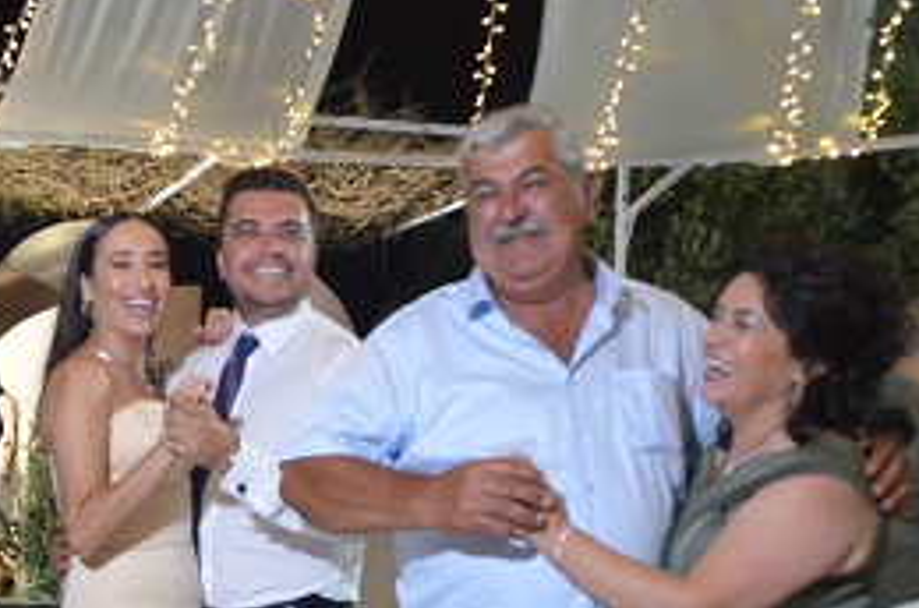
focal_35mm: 196
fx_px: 4991
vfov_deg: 7.0
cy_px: 518
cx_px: 233
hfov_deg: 10.5
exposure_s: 1/100
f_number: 5.3
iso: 3200
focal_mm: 68
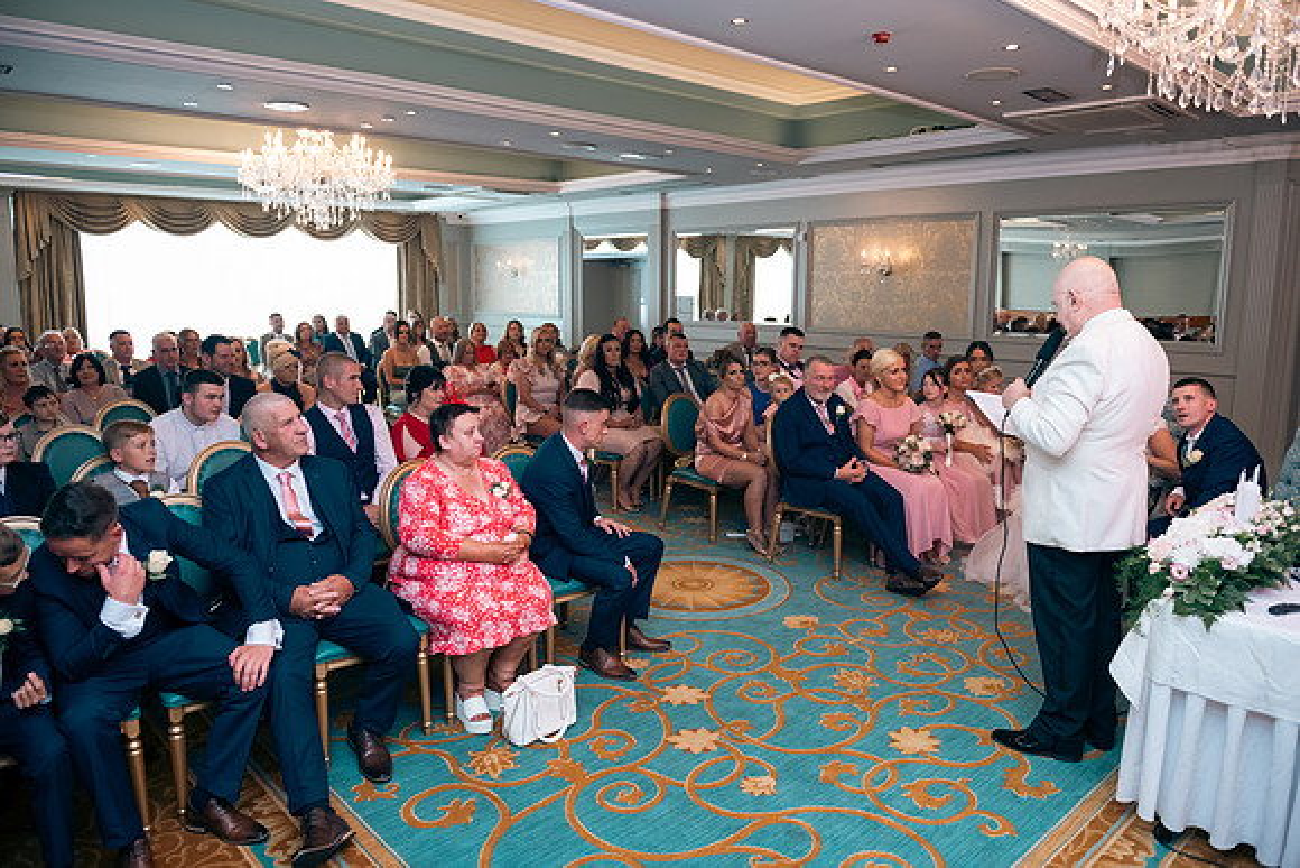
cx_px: 650
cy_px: 434
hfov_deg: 73.7
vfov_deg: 53.2
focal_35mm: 24
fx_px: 867
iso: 640
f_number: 3.5
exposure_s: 1/160
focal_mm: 24
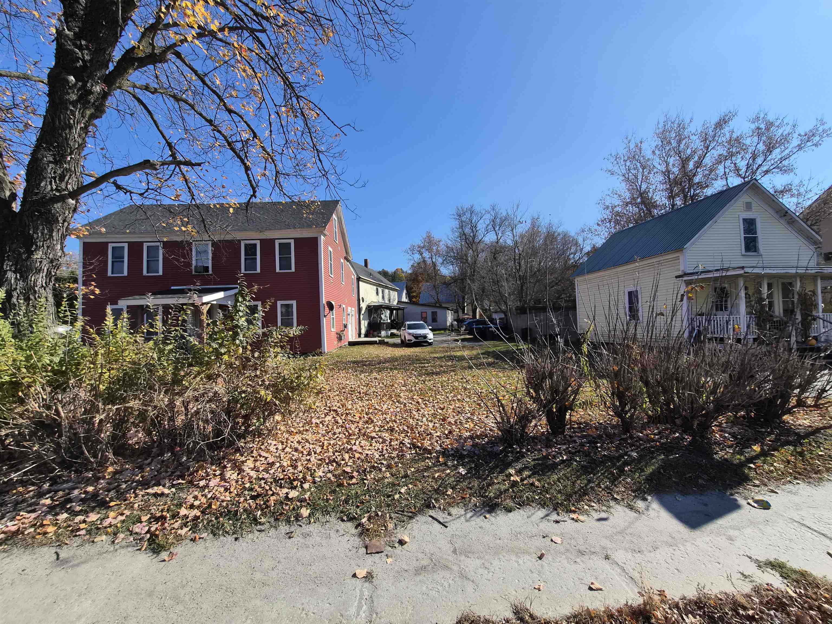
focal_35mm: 13
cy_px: 312
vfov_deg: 89.9
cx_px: 416
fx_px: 312
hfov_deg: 106.2
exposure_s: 1/1268
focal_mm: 1.7
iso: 25
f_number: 2.2
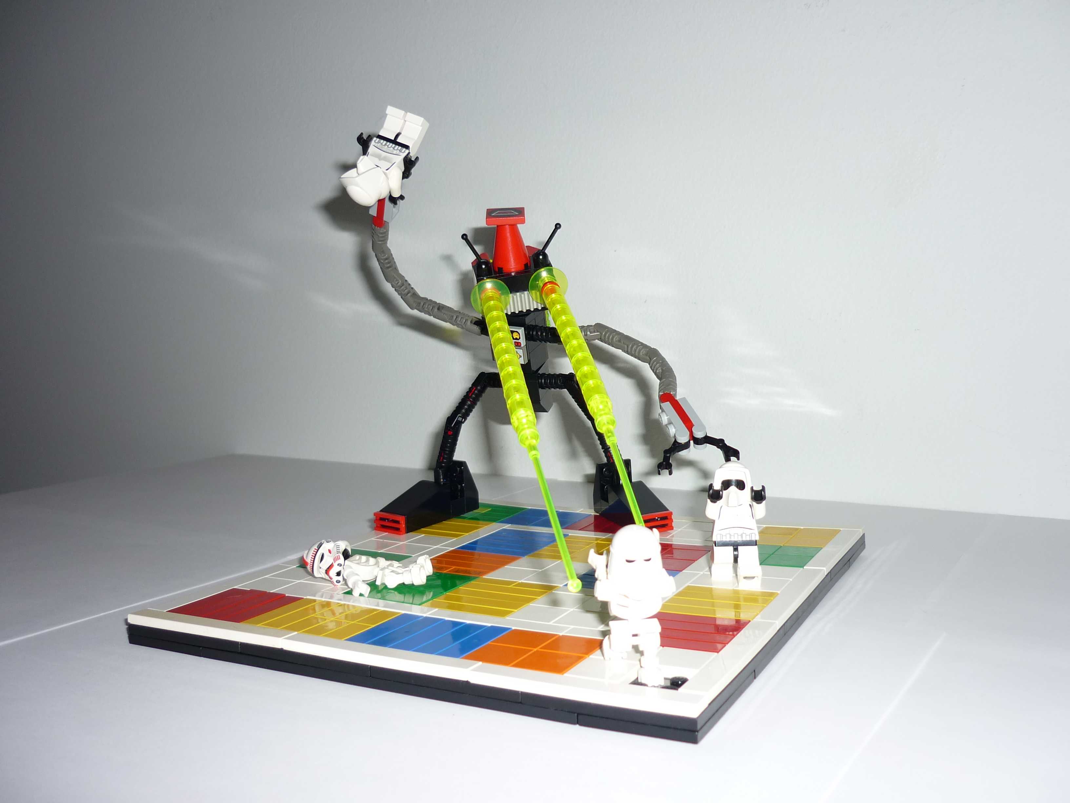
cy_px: 402
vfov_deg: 42.9
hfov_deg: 55.4
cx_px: 535
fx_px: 1020
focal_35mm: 33
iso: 100
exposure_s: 1/30
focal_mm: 5.5
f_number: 2.8
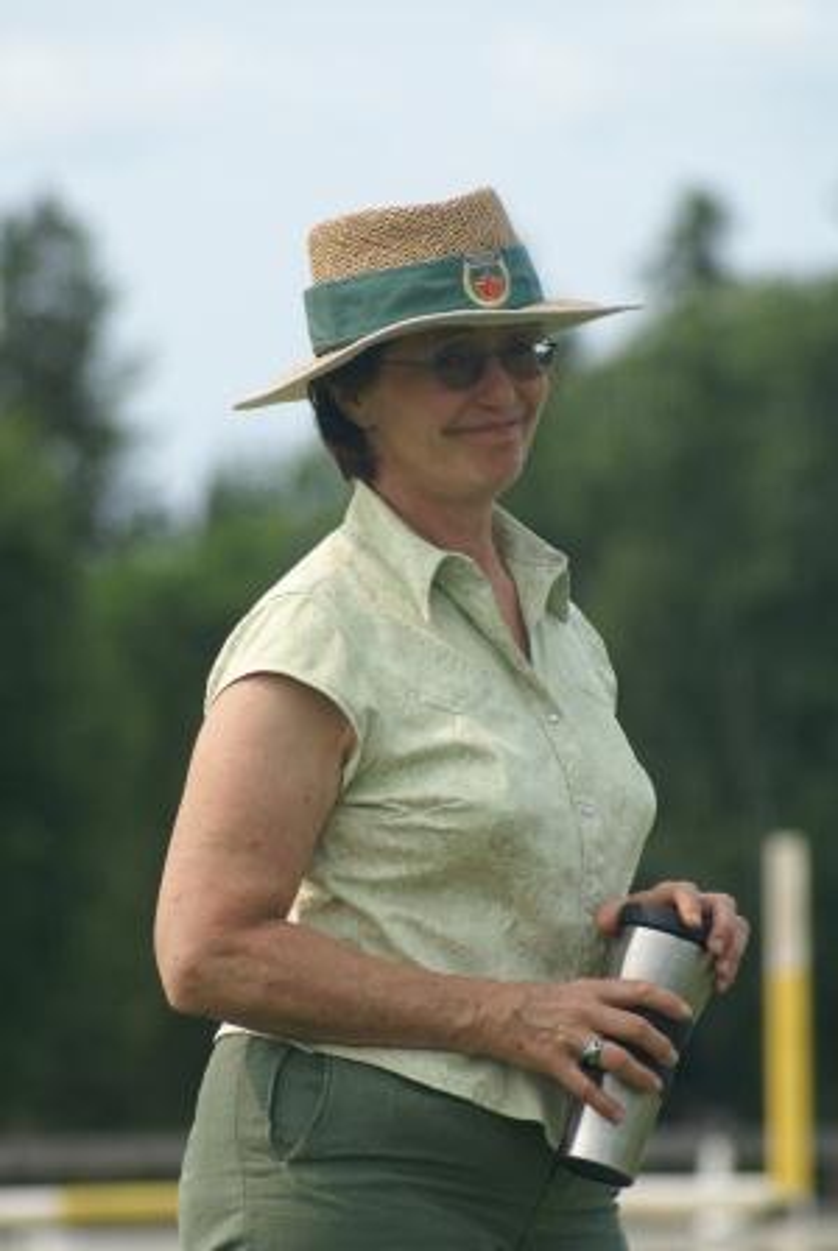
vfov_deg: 6.5
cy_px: 626
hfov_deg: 4.4
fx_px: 10964
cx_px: 419
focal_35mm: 315
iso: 100
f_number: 5.6
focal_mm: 210
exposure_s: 1/320
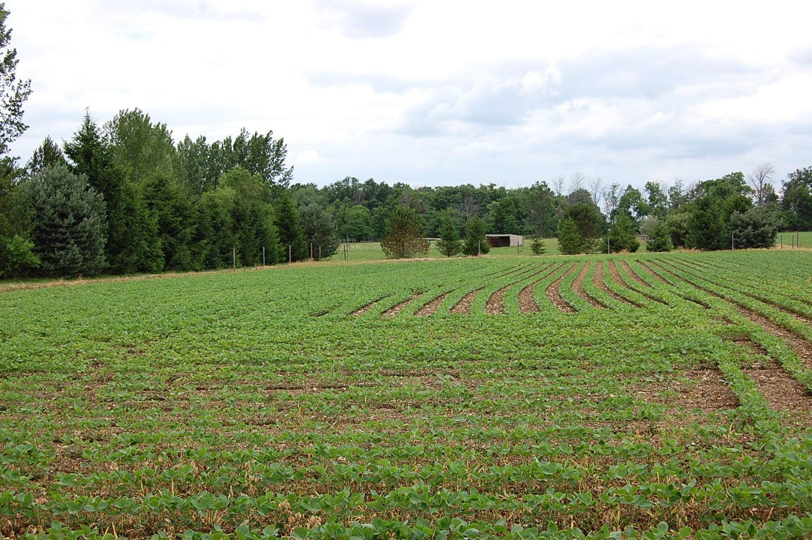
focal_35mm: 42
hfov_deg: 46.4
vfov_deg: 31.8
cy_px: 270
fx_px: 946
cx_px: 406
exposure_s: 1/250
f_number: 8
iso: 200
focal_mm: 28
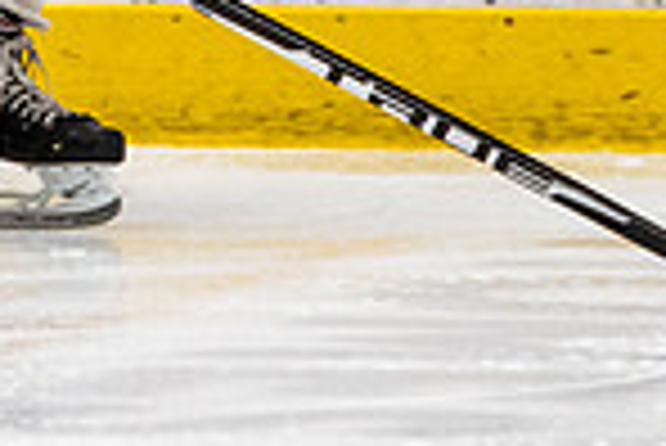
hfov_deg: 1.8
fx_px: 21629
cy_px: -485
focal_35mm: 1168
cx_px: -389
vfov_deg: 1.2
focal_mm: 145
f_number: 2.8
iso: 1400
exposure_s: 1/640
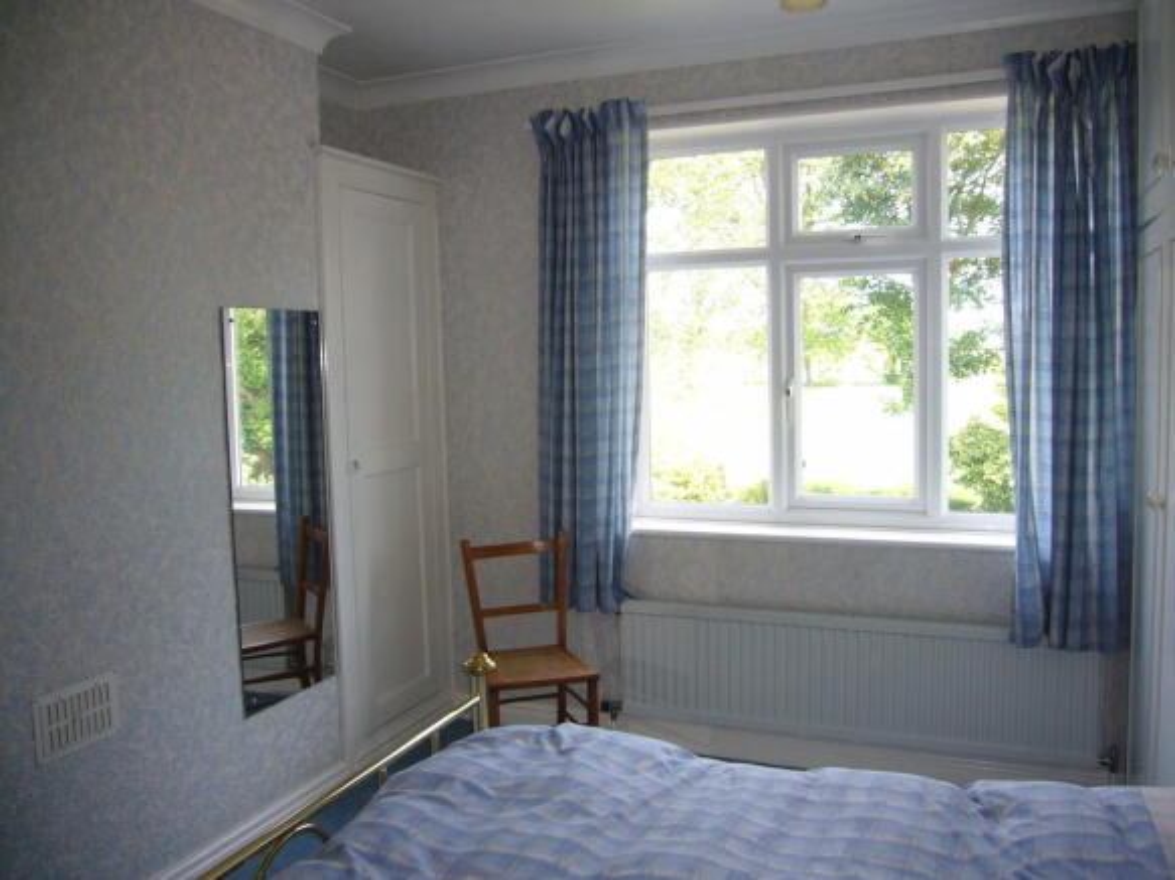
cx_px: 588
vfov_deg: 49.7
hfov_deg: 63.5
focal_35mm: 28
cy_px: 440
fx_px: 950
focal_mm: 4.6
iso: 80
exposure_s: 1/50
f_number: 2.8
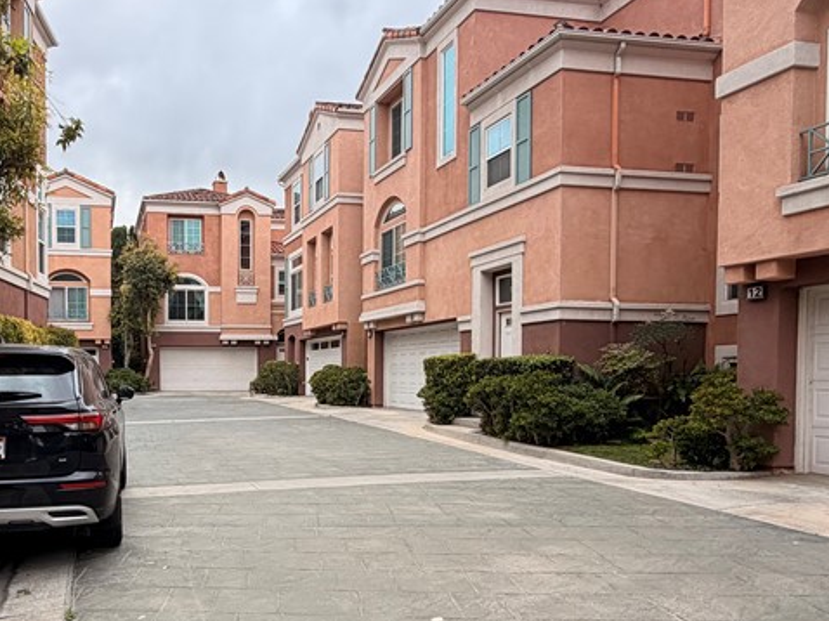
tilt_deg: -0.8
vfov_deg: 46.3
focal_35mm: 30
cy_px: 397
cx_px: 232
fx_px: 718
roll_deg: +0.4
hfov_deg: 57.7
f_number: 2.2
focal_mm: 2.22
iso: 40
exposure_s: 1/514
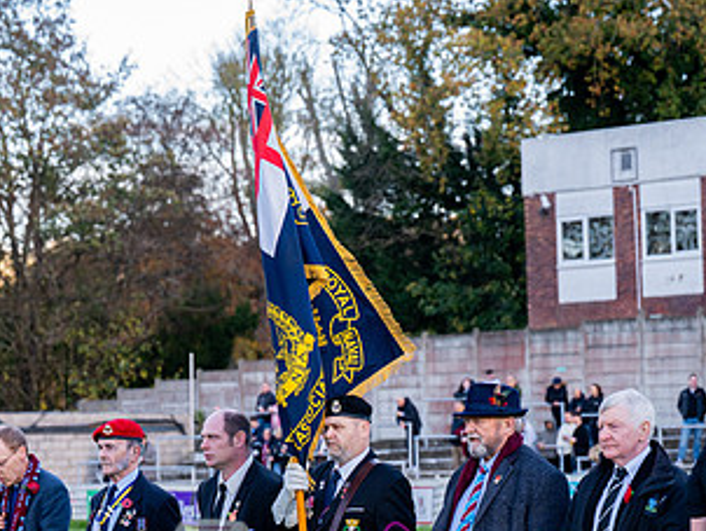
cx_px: 451
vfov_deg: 9.5
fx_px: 3164
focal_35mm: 155
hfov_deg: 12.7
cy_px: 479
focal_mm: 70
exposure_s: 1/400
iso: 400
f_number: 4
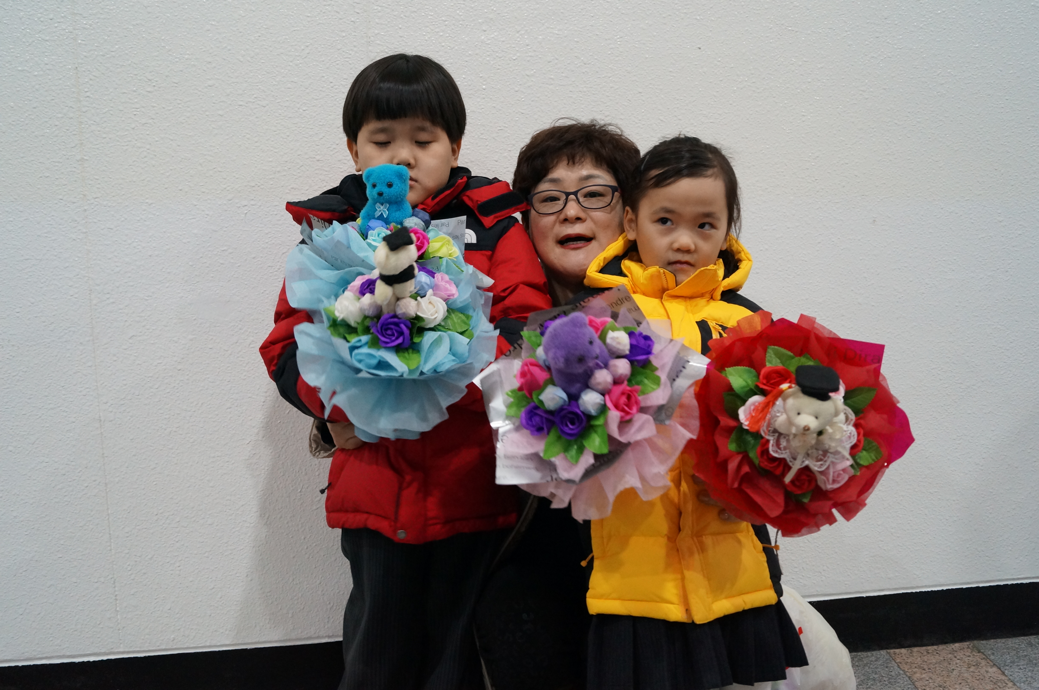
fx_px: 865
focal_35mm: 30
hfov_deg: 62.0
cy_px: 345
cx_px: 520
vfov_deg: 43.5
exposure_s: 1/60
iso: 1250
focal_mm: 20
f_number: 4
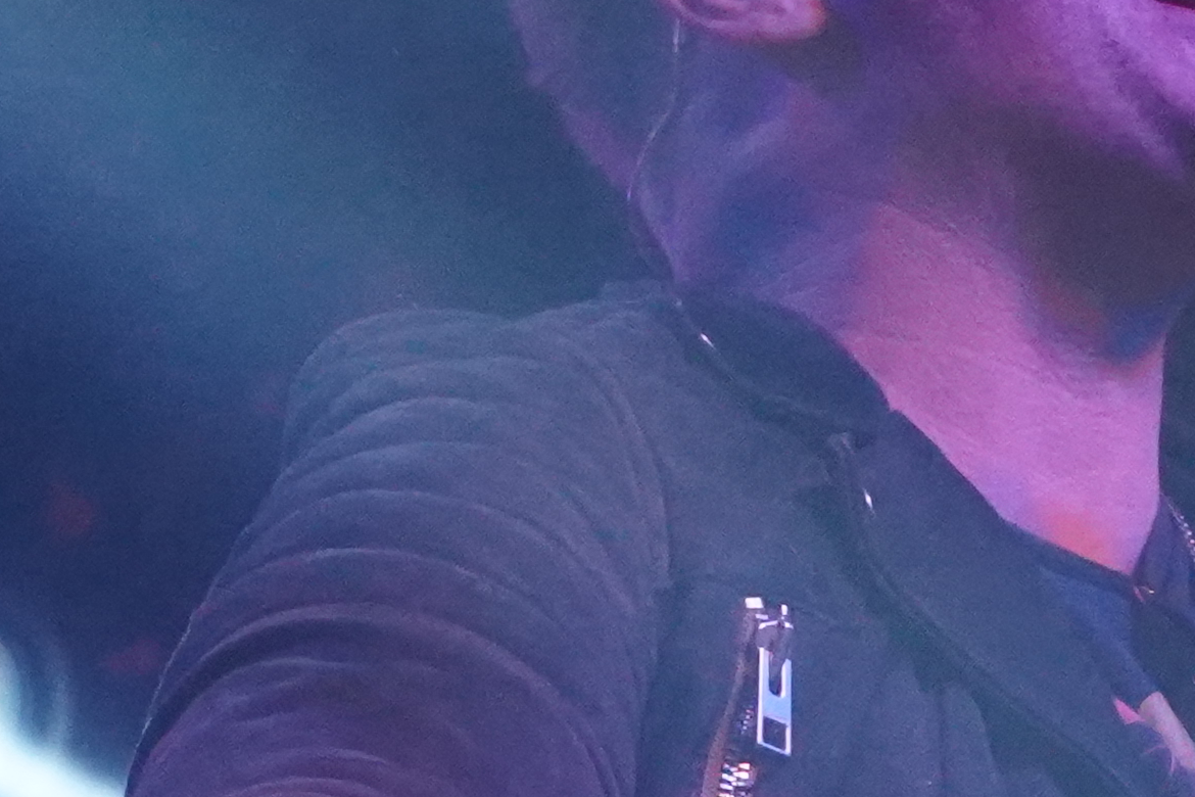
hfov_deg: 5.7
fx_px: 11916
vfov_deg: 3.8
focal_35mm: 359
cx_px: 914
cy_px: 1511
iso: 8000
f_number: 5.6
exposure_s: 1/80
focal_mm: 70
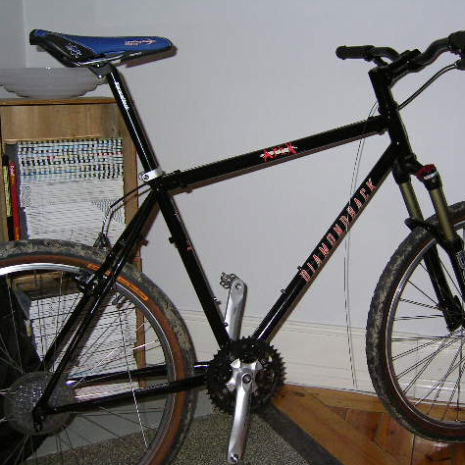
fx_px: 654
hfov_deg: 39.1
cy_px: 232
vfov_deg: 39.2
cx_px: 258
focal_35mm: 43
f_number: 2.8
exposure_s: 1/30
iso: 100
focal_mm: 5.6
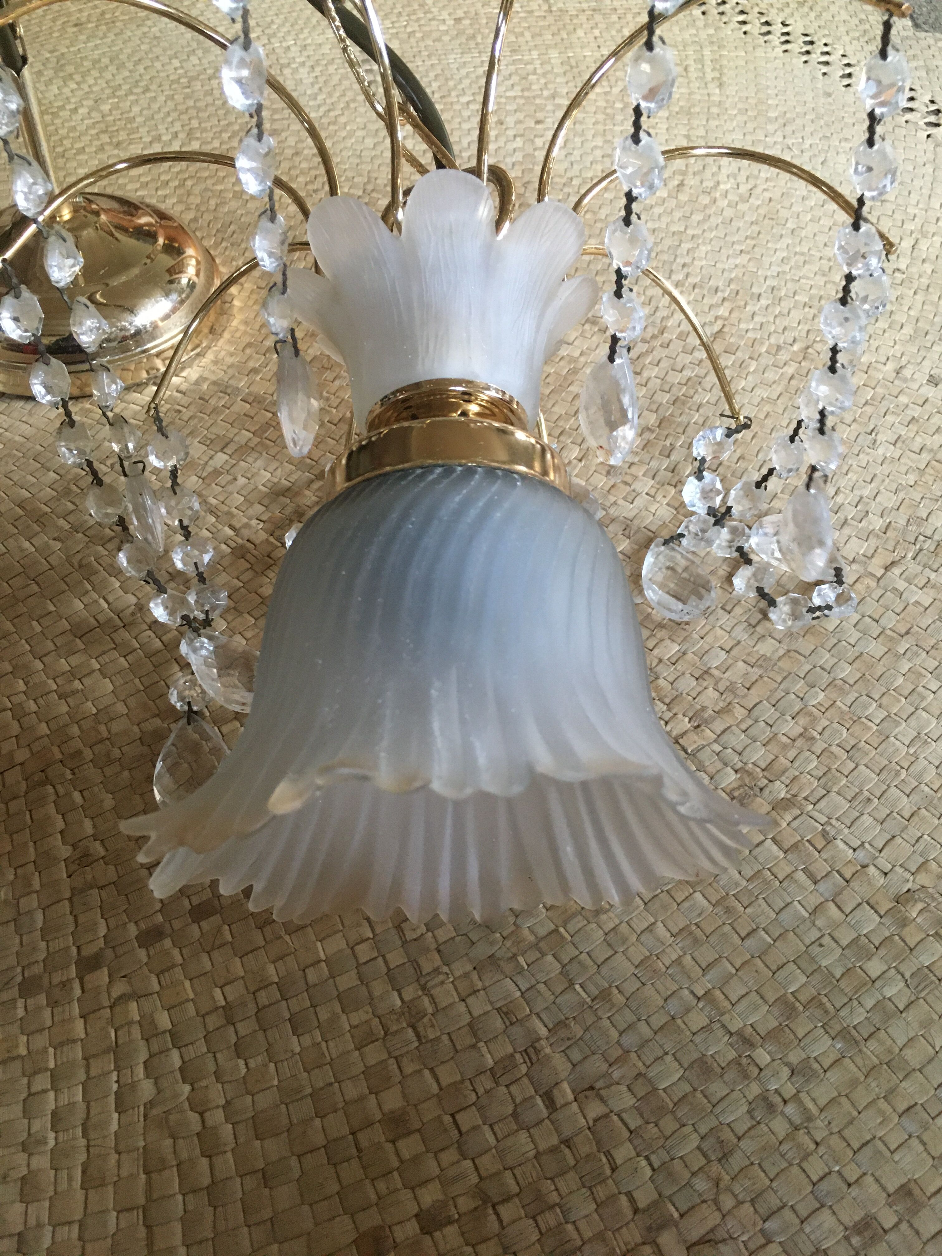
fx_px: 1052
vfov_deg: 61.7
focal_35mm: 29
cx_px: 471
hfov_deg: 48.2
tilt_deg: -48.9
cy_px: 628
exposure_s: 1/20
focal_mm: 4.15
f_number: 2.2
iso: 200
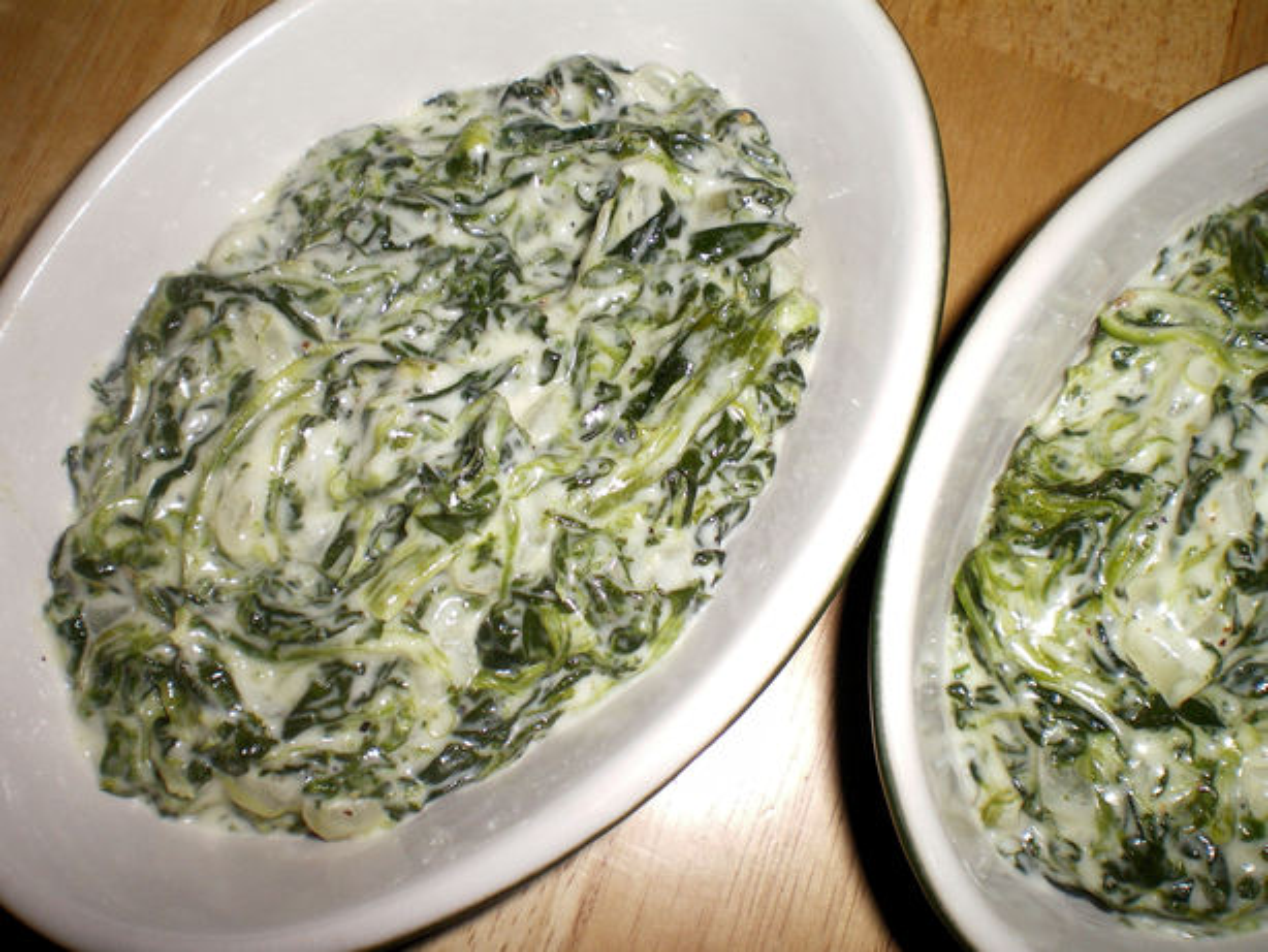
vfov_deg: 37.7
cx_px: 634
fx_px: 1393
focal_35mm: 38
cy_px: 476
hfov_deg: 49.0
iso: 200
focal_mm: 6.3
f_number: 4.6
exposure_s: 1/50
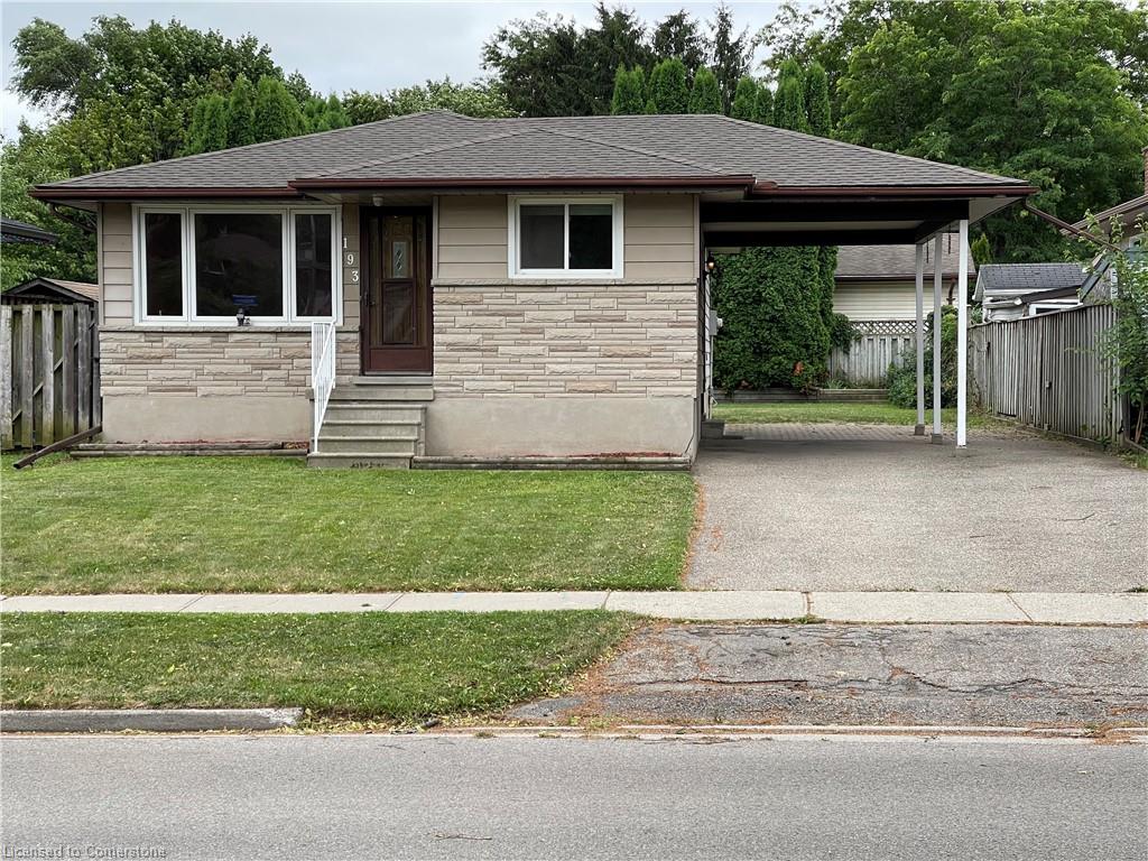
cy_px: 430
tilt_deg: -2.9
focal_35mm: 64
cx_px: 574
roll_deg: -0.4
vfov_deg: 22.9
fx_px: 2122
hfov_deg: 30.3
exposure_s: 1/317
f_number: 2.2
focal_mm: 7.5
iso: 20
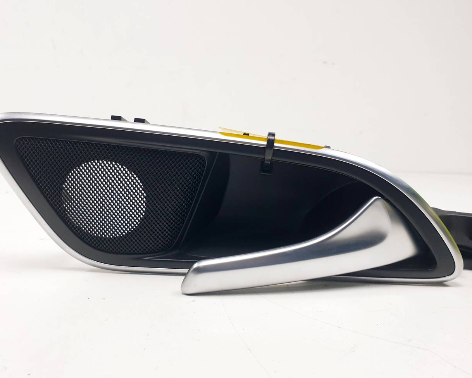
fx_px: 419
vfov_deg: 48.5
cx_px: 250
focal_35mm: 30
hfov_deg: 58.7
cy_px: 185
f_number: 2.4
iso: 50
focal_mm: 4.3
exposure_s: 1/206
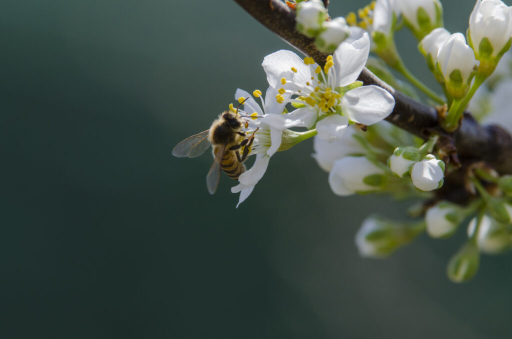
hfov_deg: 6.6
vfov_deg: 4.3
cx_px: 256
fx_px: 4470
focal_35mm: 315
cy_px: 170
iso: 400
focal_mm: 210
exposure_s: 1/320
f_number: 11
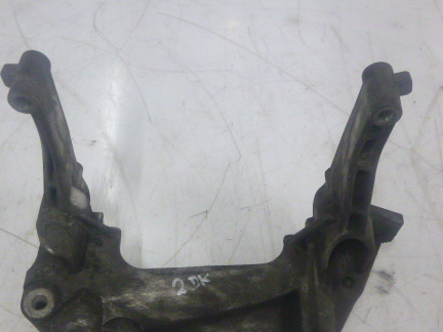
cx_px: 190
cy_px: 237
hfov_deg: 50.0
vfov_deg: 38.0
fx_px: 474
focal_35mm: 37
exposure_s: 1/13
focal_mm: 4.5
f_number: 3.9
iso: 400
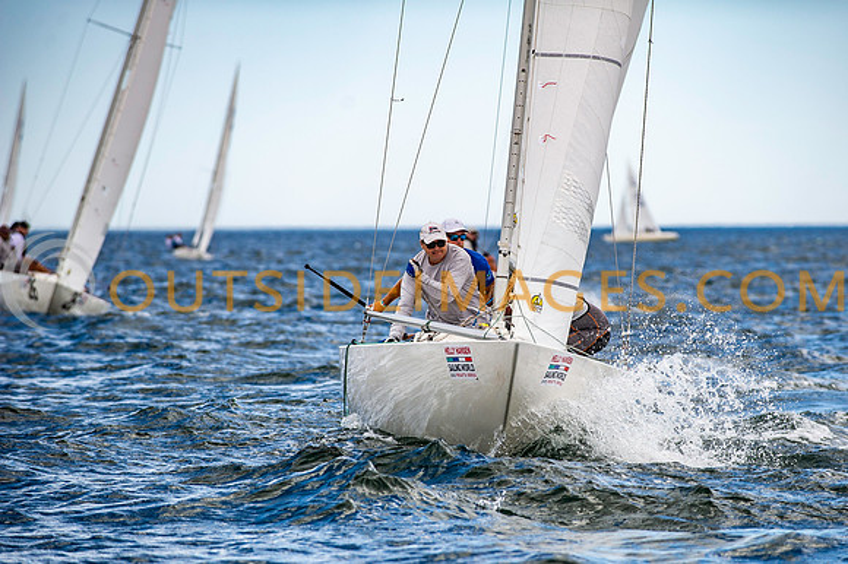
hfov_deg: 9.0
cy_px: 321
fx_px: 5406
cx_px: 485
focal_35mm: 230
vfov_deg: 6.0
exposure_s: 1/2500
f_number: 4
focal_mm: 200
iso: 320
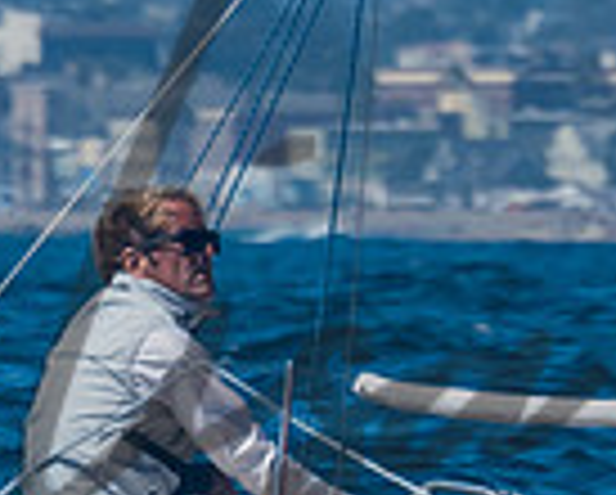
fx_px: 32206
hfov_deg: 1.1
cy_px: 39
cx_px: 746
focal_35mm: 1764
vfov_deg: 0.9
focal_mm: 200
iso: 160
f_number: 6.3
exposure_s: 1/800
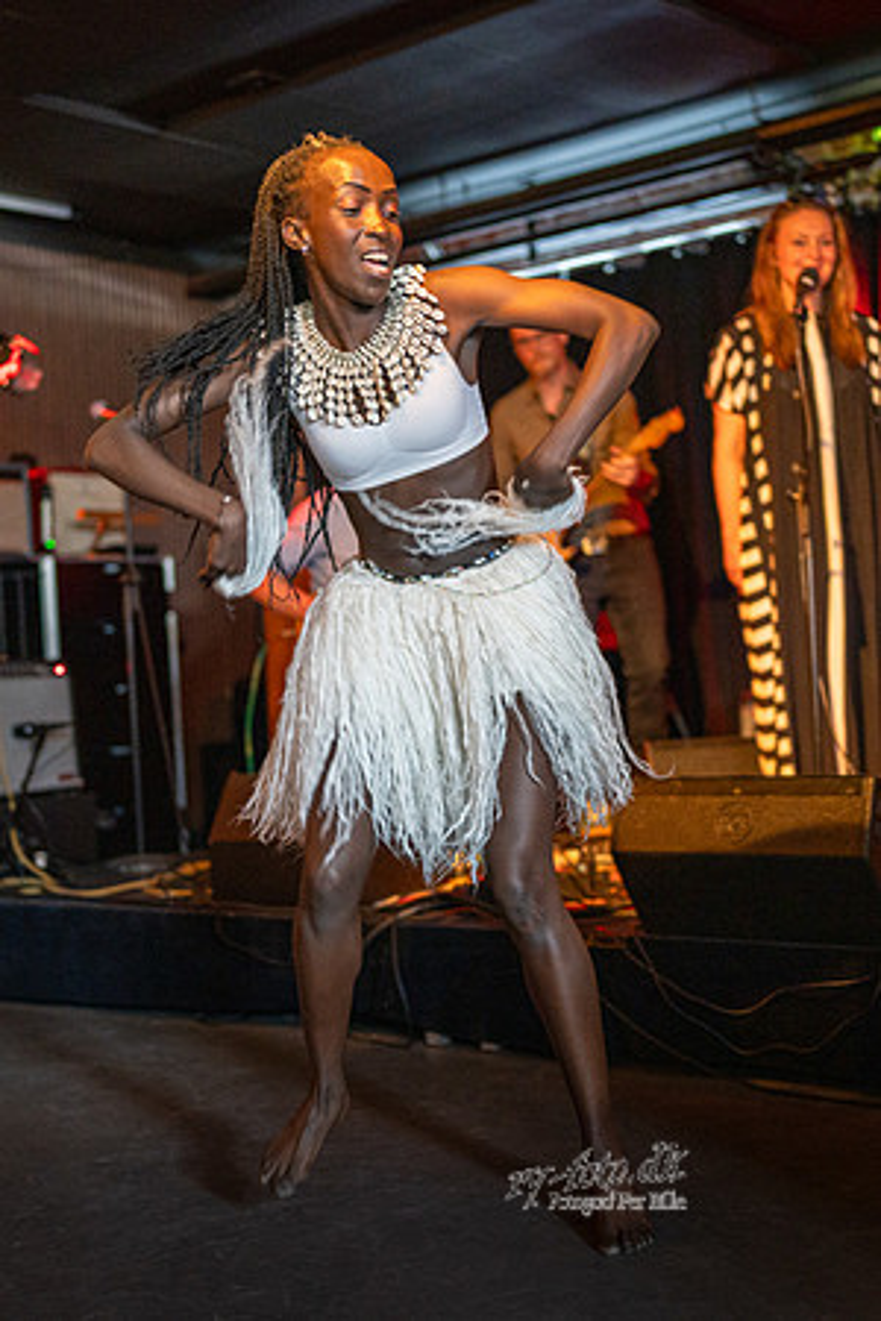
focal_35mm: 53
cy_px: 660
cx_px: 351
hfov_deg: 25.7
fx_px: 1927
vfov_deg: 37.9
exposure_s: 1/200
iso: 2500
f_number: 1.4
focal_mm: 35
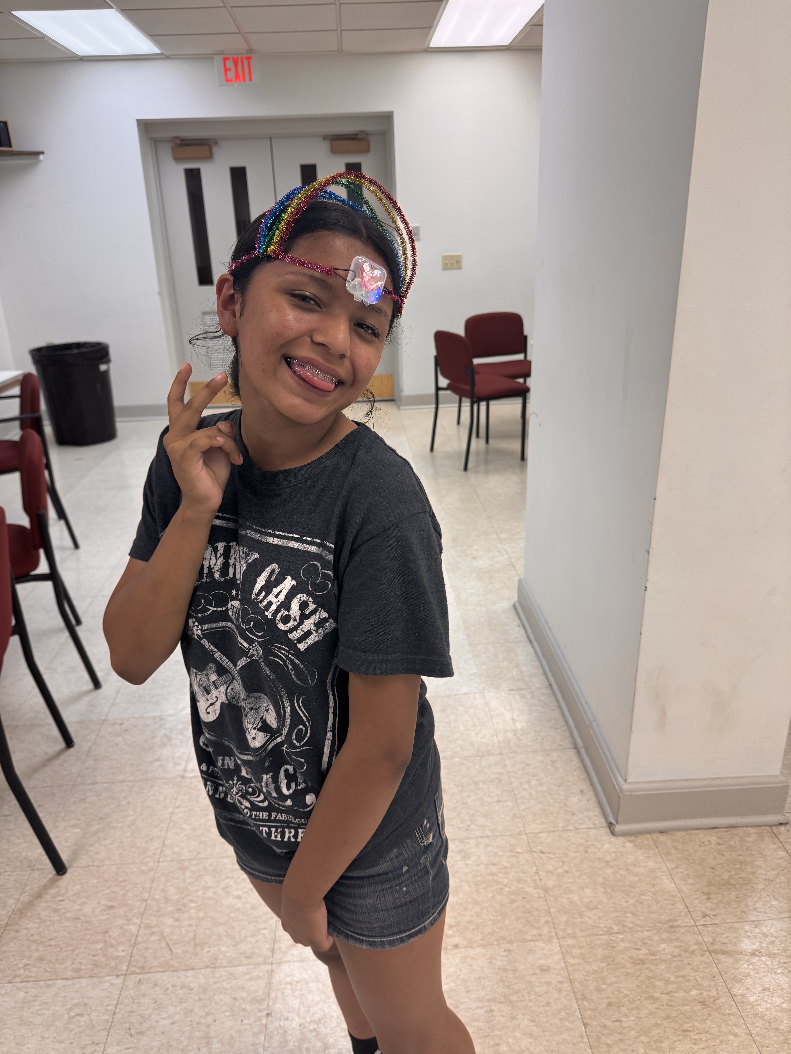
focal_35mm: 24
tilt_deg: -22.4
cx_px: 396
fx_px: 731
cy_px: 527
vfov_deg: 71.6
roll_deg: +3.1
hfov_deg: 56.8
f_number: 1.78
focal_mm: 6.76
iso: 125
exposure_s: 1/120
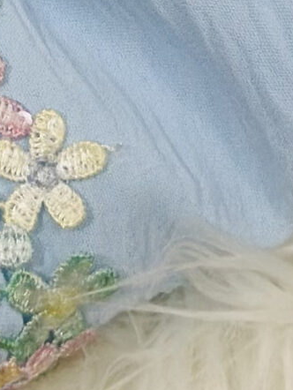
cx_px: 101
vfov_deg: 6.6
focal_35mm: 278
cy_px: -658
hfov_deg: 5.4
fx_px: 3134
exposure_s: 1/121
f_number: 1.78
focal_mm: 6.86
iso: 100
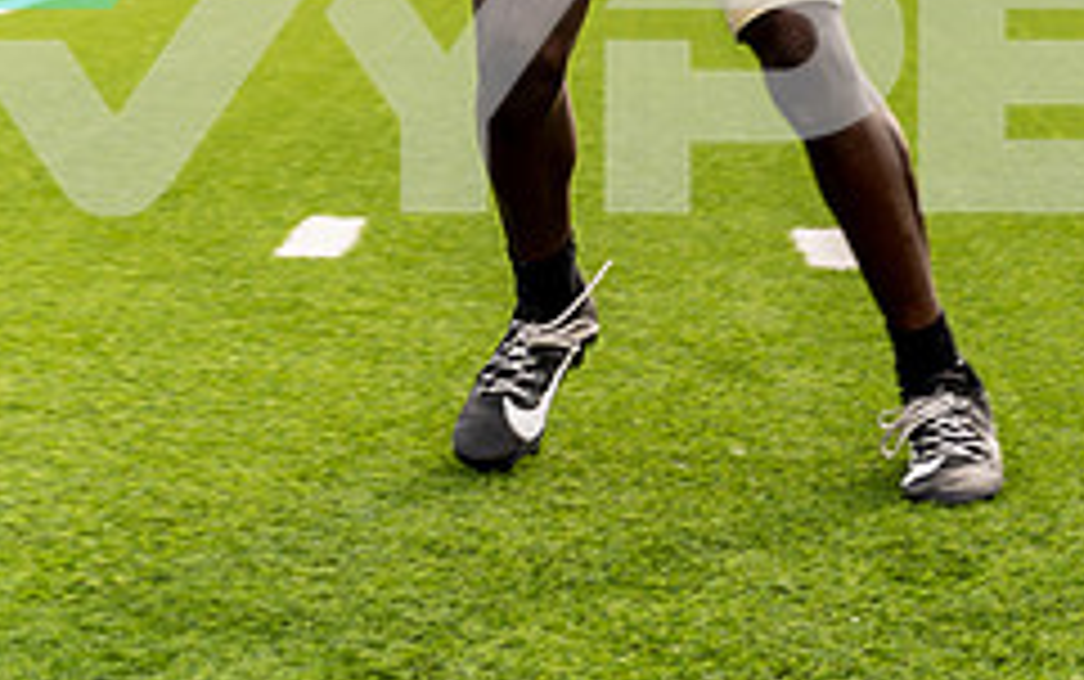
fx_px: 3932
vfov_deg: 9.7
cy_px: -239
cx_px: 562
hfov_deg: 15.7
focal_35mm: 133
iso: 100
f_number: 5.6
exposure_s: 1/250
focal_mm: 70
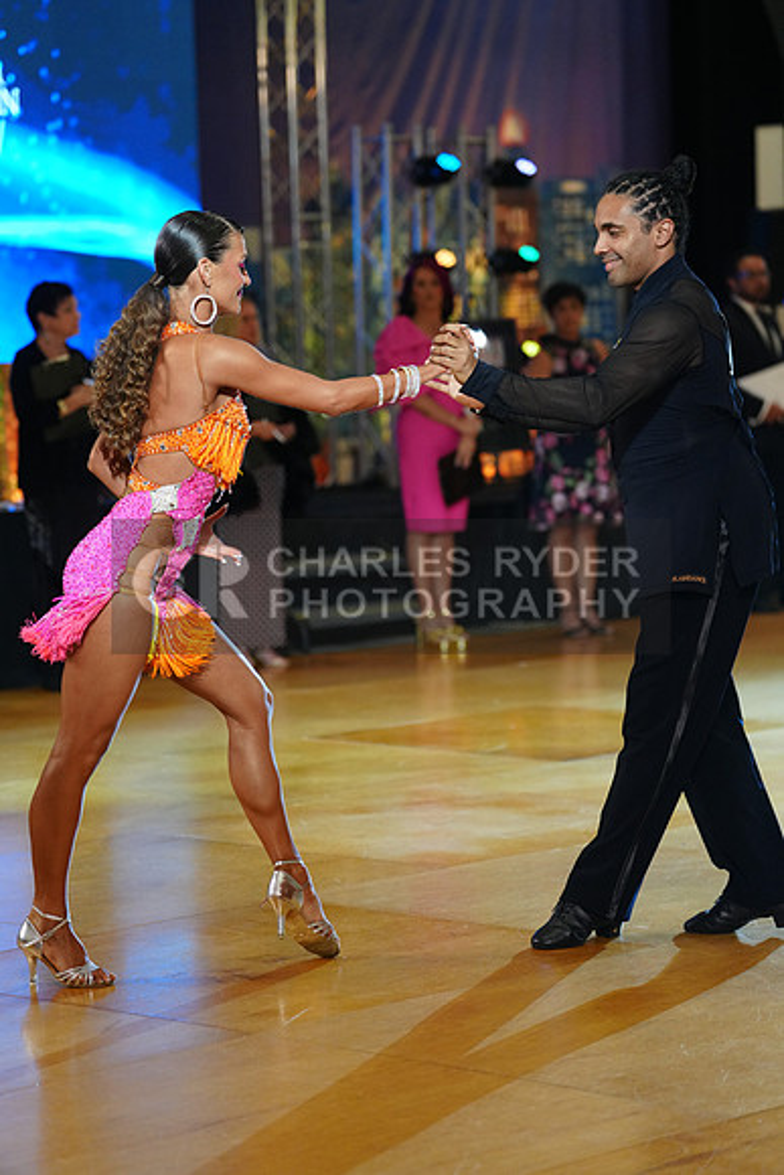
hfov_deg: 12.9
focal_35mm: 106
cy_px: 588
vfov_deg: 19.3
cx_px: 392
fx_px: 3460
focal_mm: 106
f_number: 2.8
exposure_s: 1/500
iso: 2500
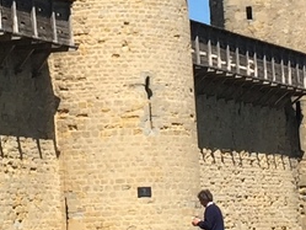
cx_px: 57
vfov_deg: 7.9
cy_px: -39
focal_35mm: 186
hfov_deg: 10.6
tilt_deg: +7.6
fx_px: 1645
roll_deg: +2.9
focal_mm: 4.15
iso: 32
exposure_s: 1/1883
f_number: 2.2
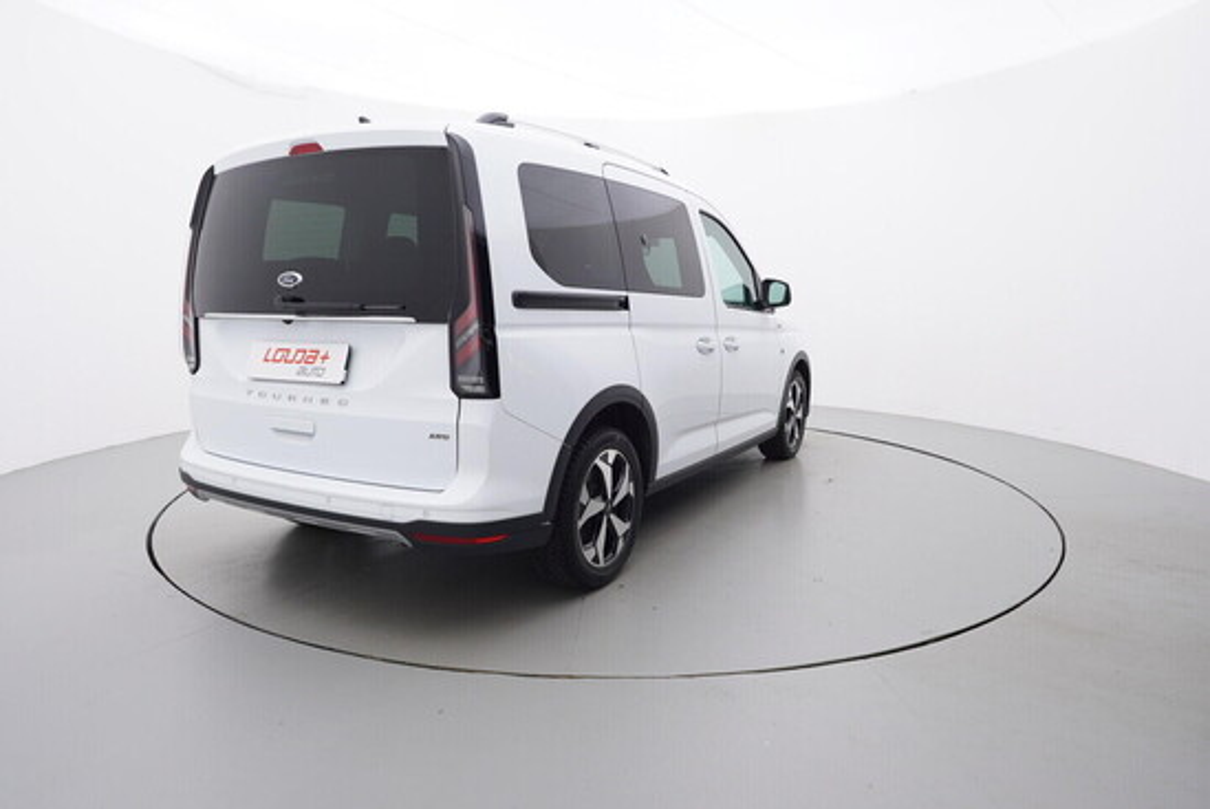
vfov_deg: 56.2
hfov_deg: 77.3
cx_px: 605
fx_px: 757
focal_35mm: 22
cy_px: 404
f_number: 5
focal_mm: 15
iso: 200
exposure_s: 1/80
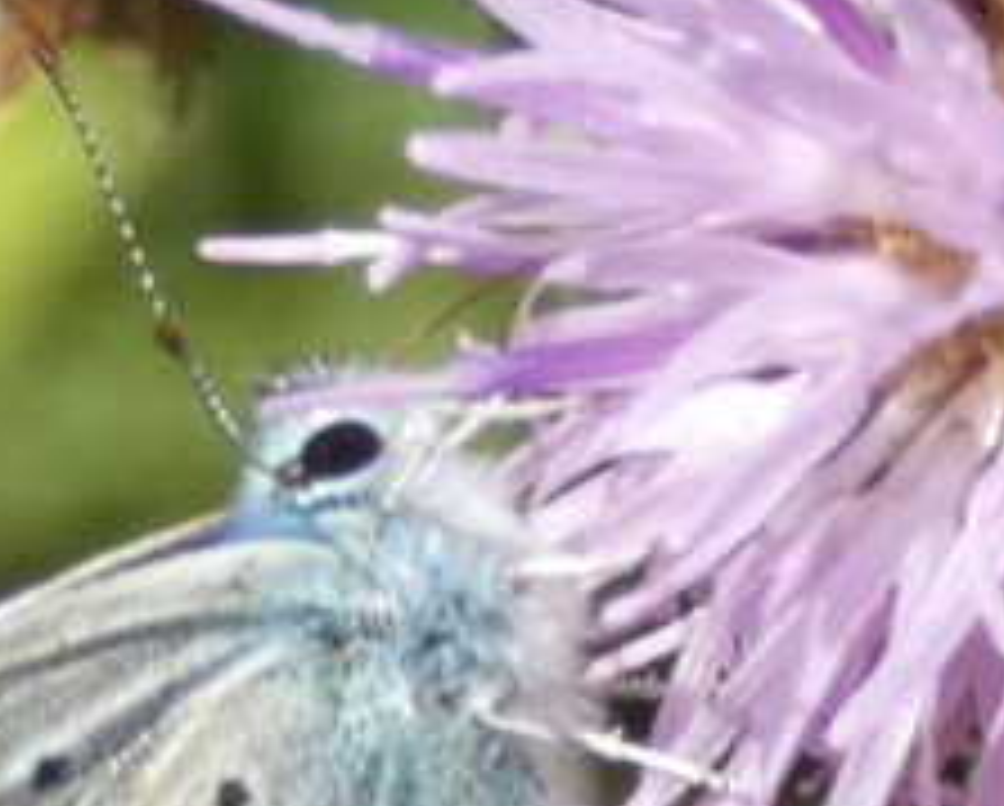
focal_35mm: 503
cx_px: 813
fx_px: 14966
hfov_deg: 3.8
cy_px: 662
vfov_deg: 3.1
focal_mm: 24.2
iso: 80
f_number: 5.3
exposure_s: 1/125
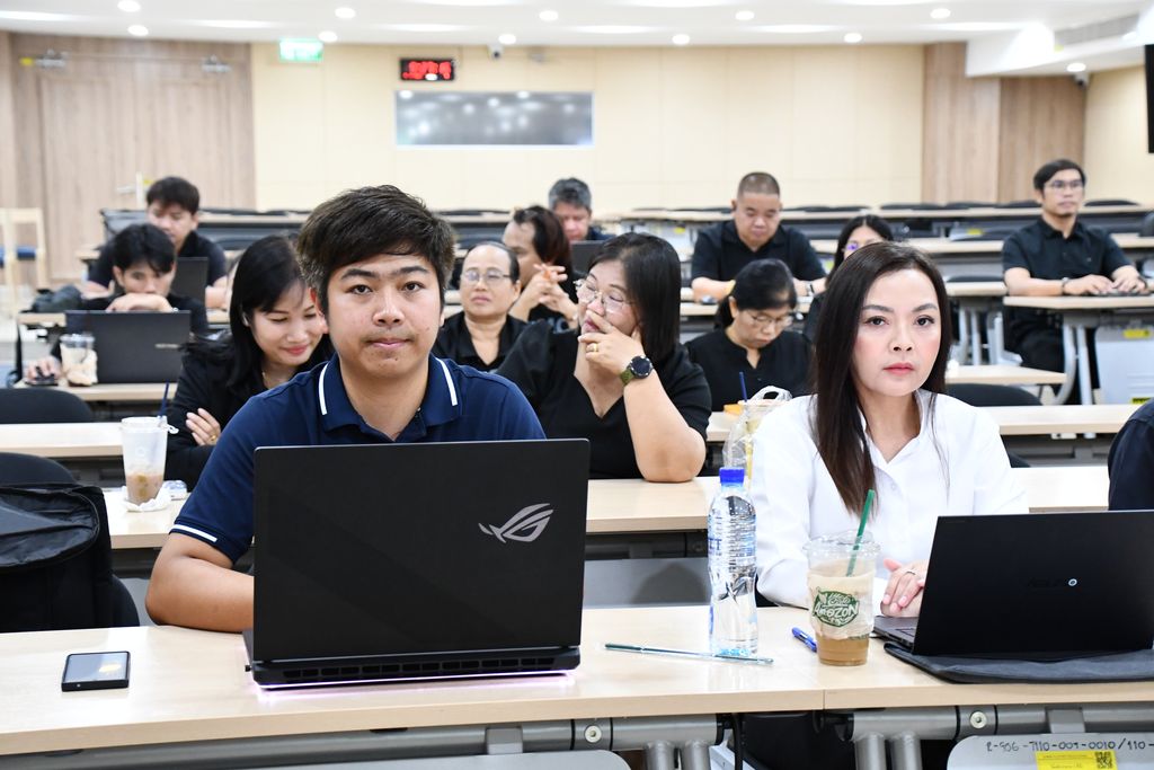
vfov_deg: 18.9
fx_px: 2308
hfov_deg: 28.1
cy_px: 385
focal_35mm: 72
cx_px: 577
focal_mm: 48
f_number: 4.5
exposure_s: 1/80
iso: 3200
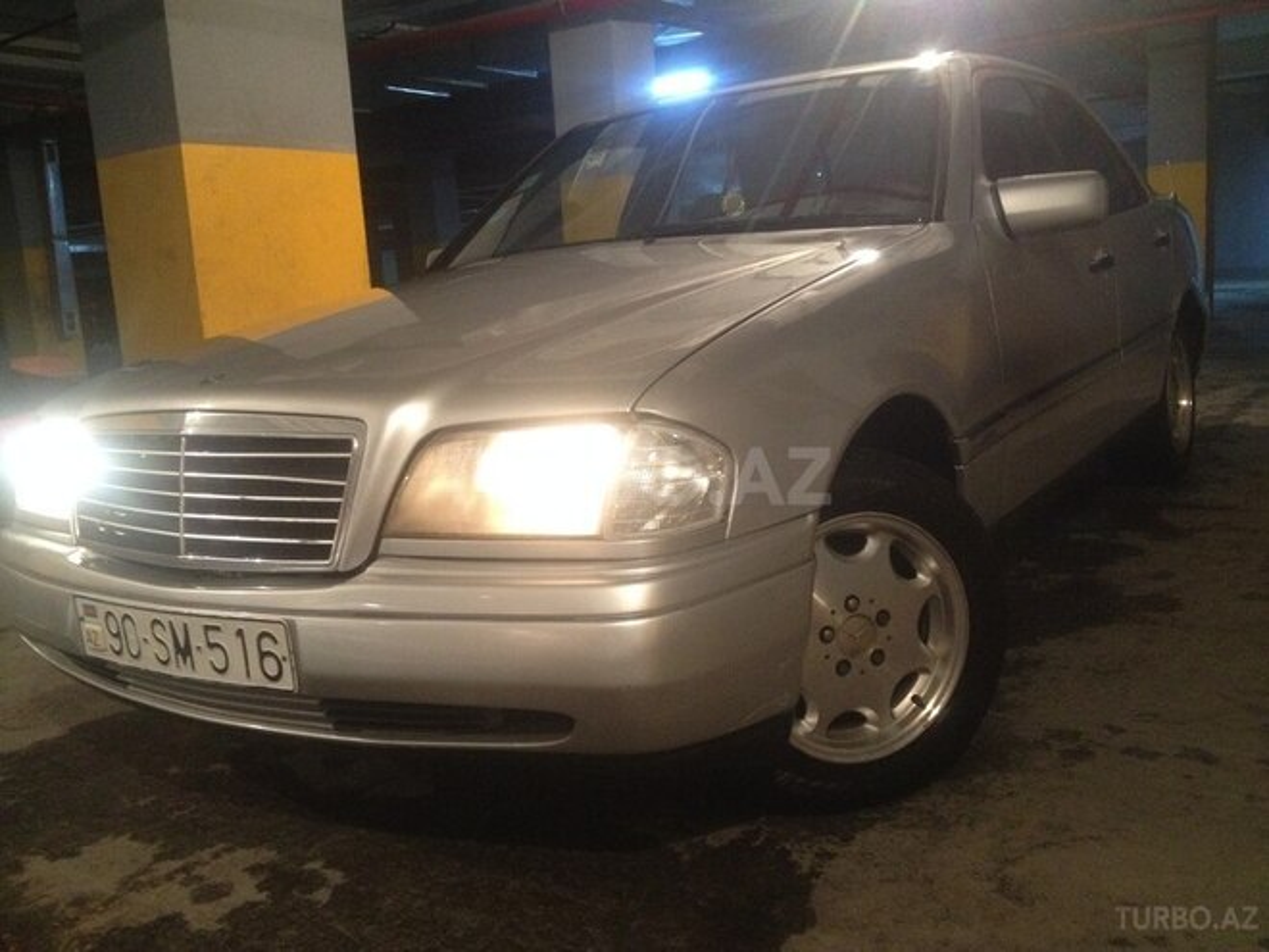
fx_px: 1283
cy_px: 476
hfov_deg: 52.6
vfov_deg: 40.7
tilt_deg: -13.4
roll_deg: +5.3
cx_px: 634
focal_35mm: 35
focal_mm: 4.28
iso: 320
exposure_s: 1/17
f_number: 2.4
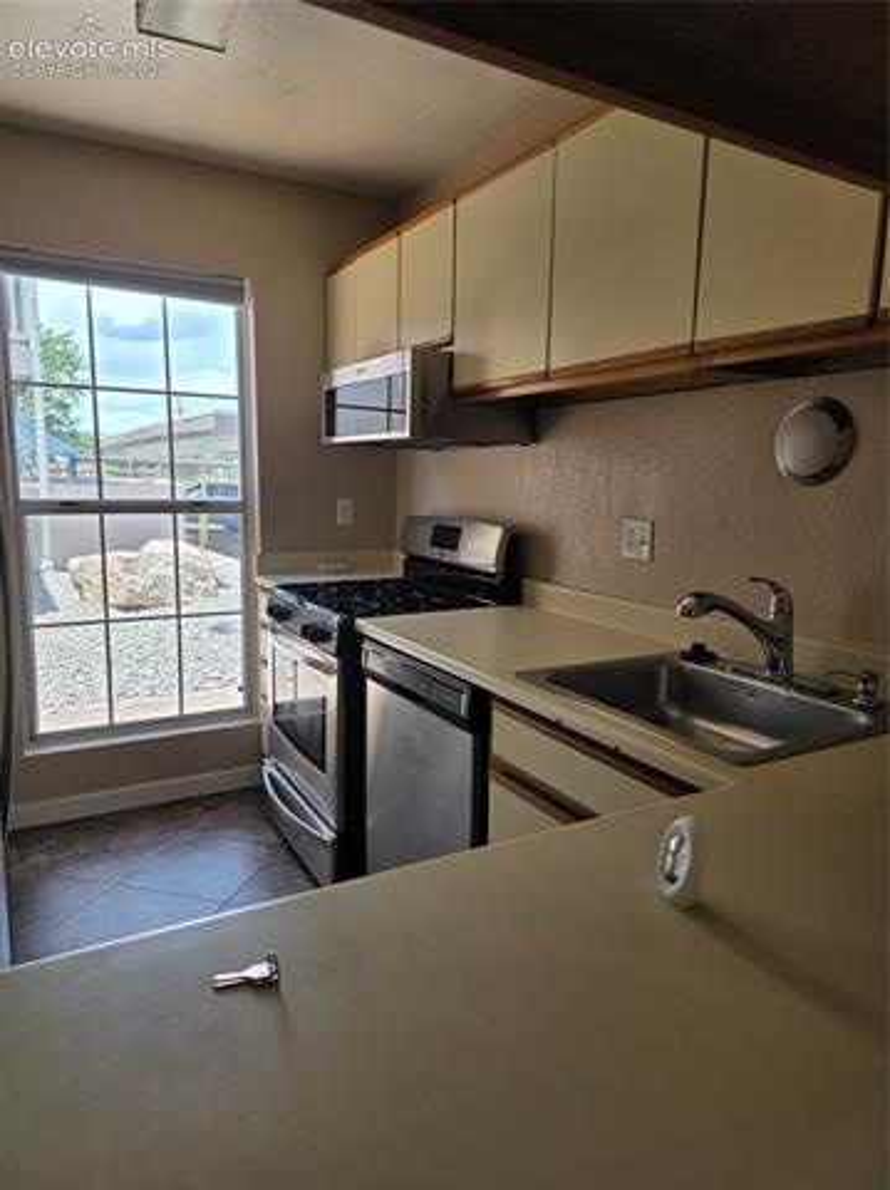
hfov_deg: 58.8
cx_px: 445
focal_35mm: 23
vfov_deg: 74.0
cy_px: 595
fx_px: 790
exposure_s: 1/120
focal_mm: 6.3
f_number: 1.7
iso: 12
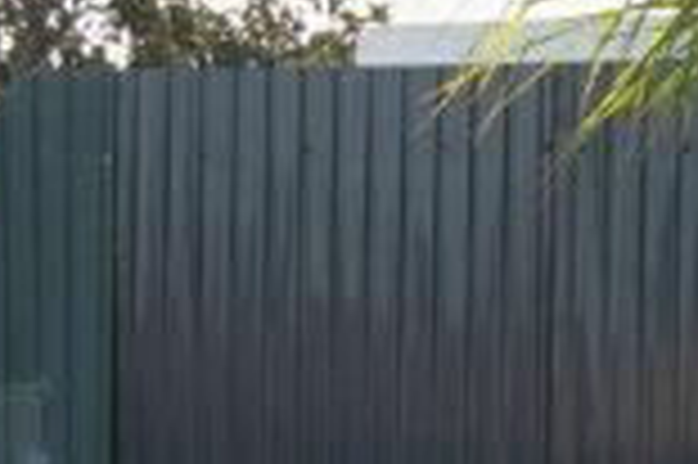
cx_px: 2094
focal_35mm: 304
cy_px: 1043
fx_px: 5888
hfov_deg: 6.2
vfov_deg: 4.4
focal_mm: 30.5
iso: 160
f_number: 9
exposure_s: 1/60
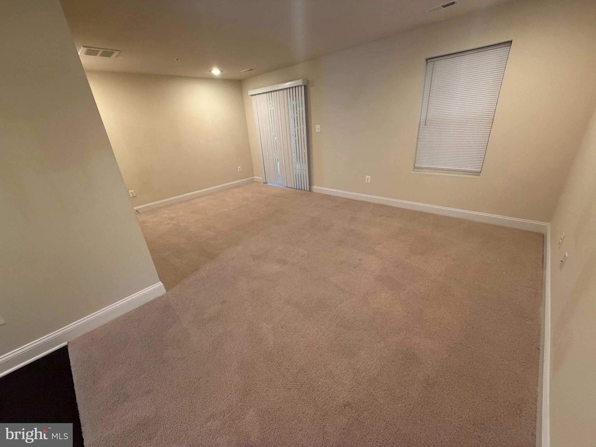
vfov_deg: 85.7
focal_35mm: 14
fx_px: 241
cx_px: 298
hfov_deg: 102.1
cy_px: 224
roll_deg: +4.7
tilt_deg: -23.4
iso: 320
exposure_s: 1/60
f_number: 2.2
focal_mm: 2.22
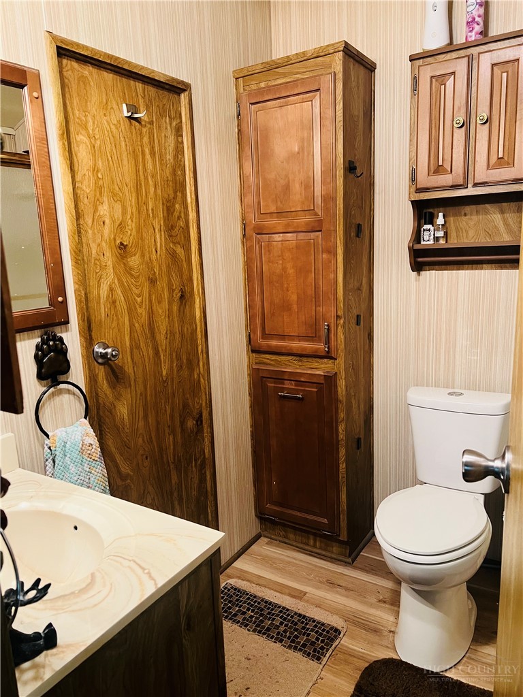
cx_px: 262
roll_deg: +3.0
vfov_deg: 67.3
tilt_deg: -11.0
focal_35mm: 26
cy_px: 348
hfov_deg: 53.1
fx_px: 524
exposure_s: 1/60
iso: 320
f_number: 1.5
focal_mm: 5.7
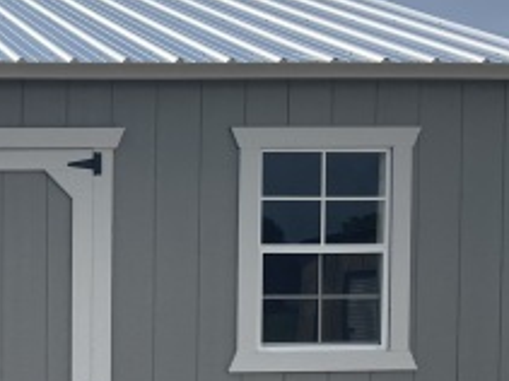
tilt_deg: -2.3
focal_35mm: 79
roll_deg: +0.4
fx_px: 1161
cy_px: 374
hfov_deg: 21.8
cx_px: -183
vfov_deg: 18.2
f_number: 1.6
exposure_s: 1/4292
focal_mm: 4.2
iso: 32
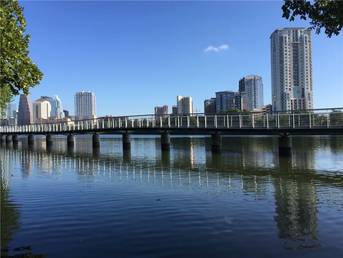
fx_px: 287
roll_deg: -0.7
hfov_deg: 61.7
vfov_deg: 48.2
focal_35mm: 29
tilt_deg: -2.0
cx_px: 172
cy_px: 129
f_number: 2.2
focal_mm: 4.15
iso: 32
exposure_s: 1/1163
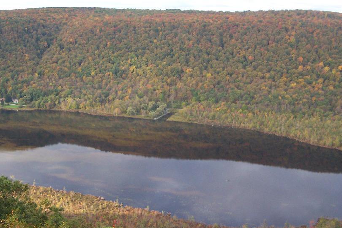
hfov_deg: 39.4
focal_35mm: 50
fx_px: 475
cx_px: 135
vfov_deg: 26.9
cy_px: 88
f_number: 2.8
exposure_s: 1/400
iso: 200
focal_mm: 6.3
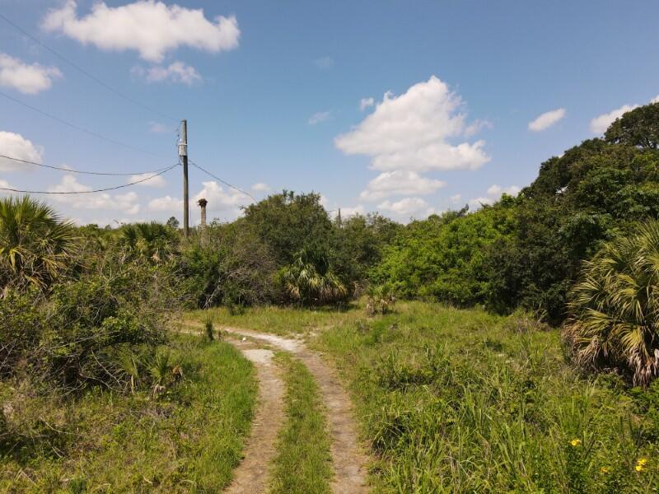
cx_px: 330
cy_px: 247
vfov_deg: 56.8
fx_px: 457
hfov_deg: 71.6
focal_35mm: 24
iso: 100
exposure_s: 1/50
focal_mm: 4.5
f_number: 2.8
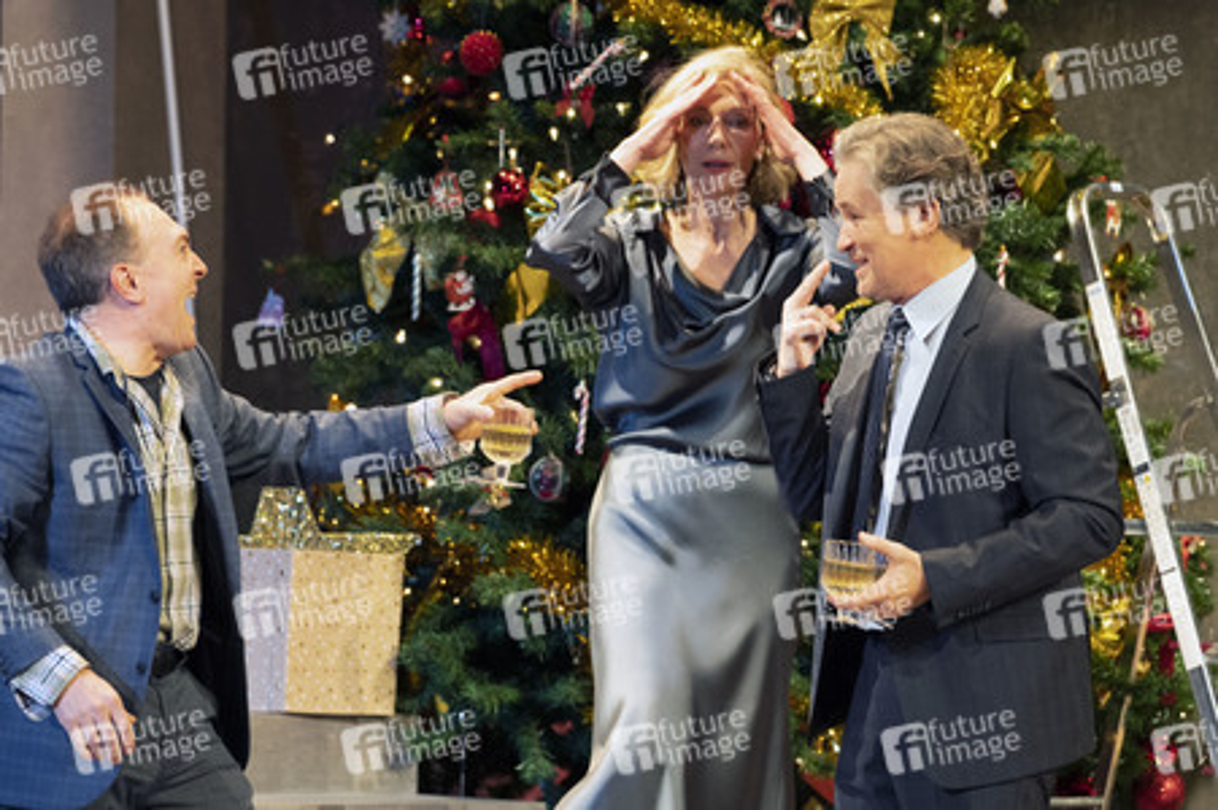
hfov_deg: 7.6
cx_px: 609
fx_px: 9128
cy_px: 405
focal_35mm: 270
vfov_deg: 5.1
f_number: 5.6
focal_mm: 270
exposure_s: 1/400
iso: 6400
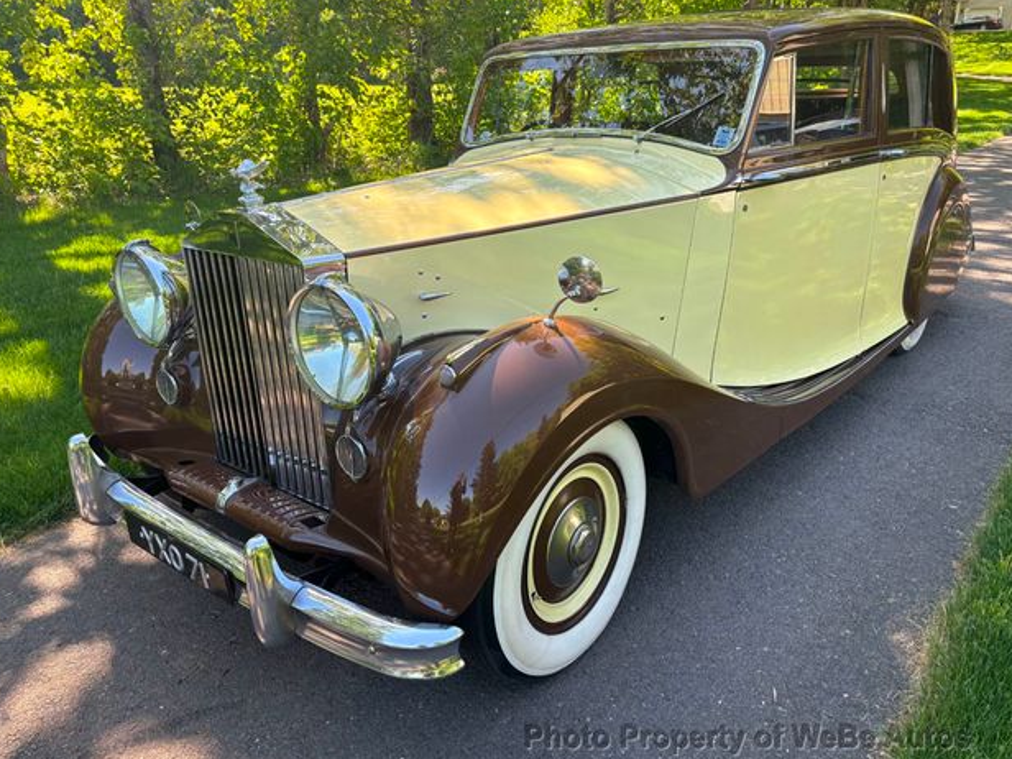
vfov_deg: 51.4
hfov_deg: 65.3
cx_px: 499
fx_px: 789
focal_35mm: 27
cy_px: 378
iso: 50
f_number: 1.6
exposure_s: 1/400
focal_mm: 5.96
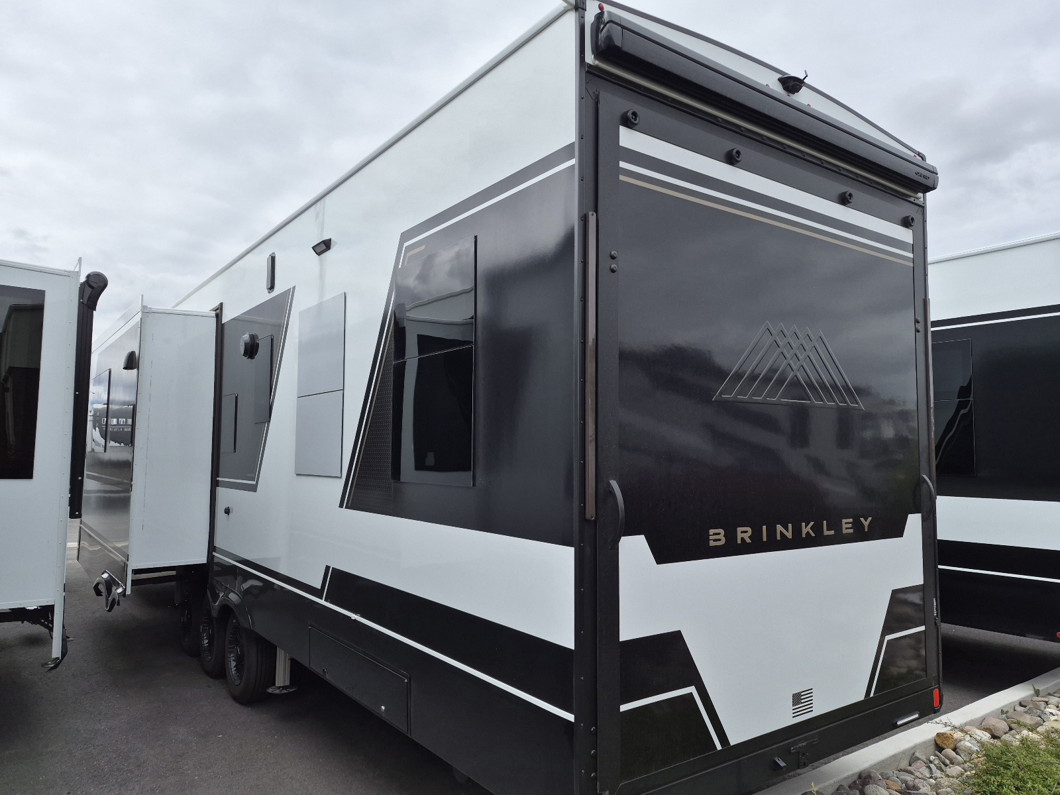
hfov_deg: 73.9
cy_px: 398
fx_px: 704
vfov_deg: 58.9
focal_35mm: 23
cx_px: 530
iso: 80
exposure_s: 1/10000
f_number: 1.8
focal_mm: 5.4
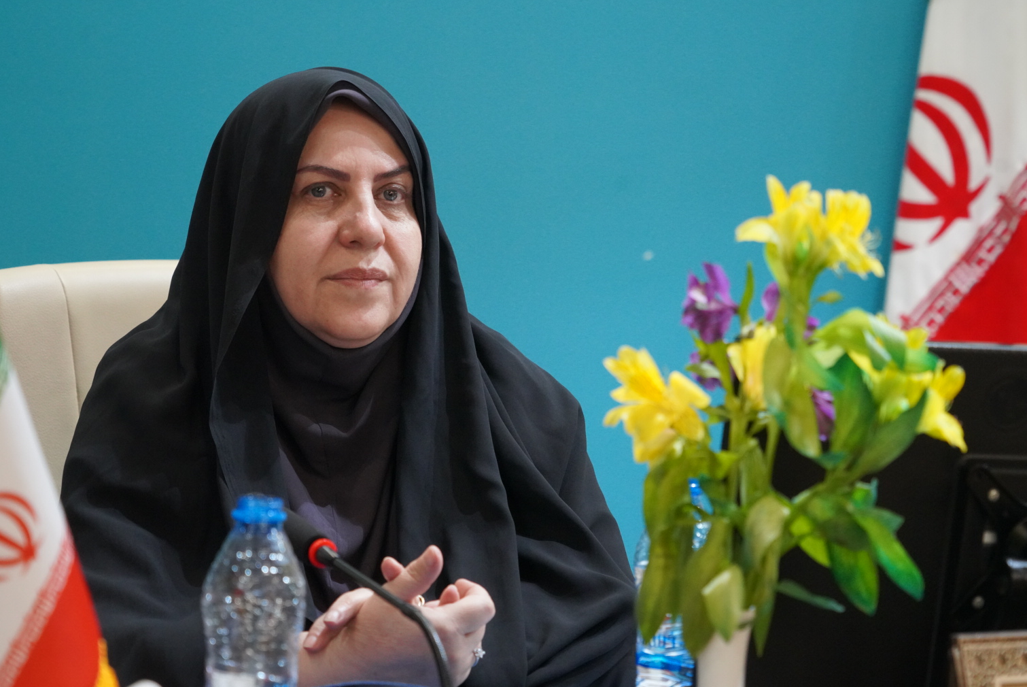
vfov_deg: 12.7
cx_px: 544
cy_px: 358
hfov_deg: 18.9
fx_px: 3083
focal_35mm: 108
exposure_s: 1/160
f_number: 5.6
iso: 5000
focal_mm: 101
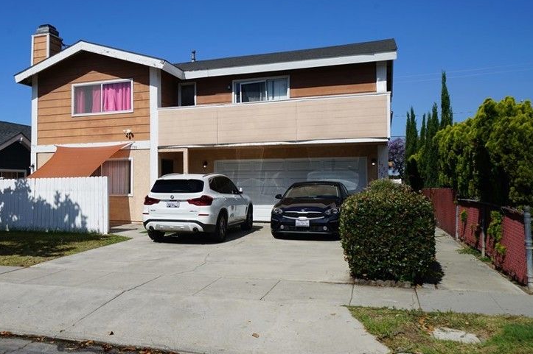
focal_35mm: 34
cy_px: 170
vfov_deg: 38.8
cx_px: 170
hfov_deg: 54.5
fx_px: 503
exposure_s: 1/250
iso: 100
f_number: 10
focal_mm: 24
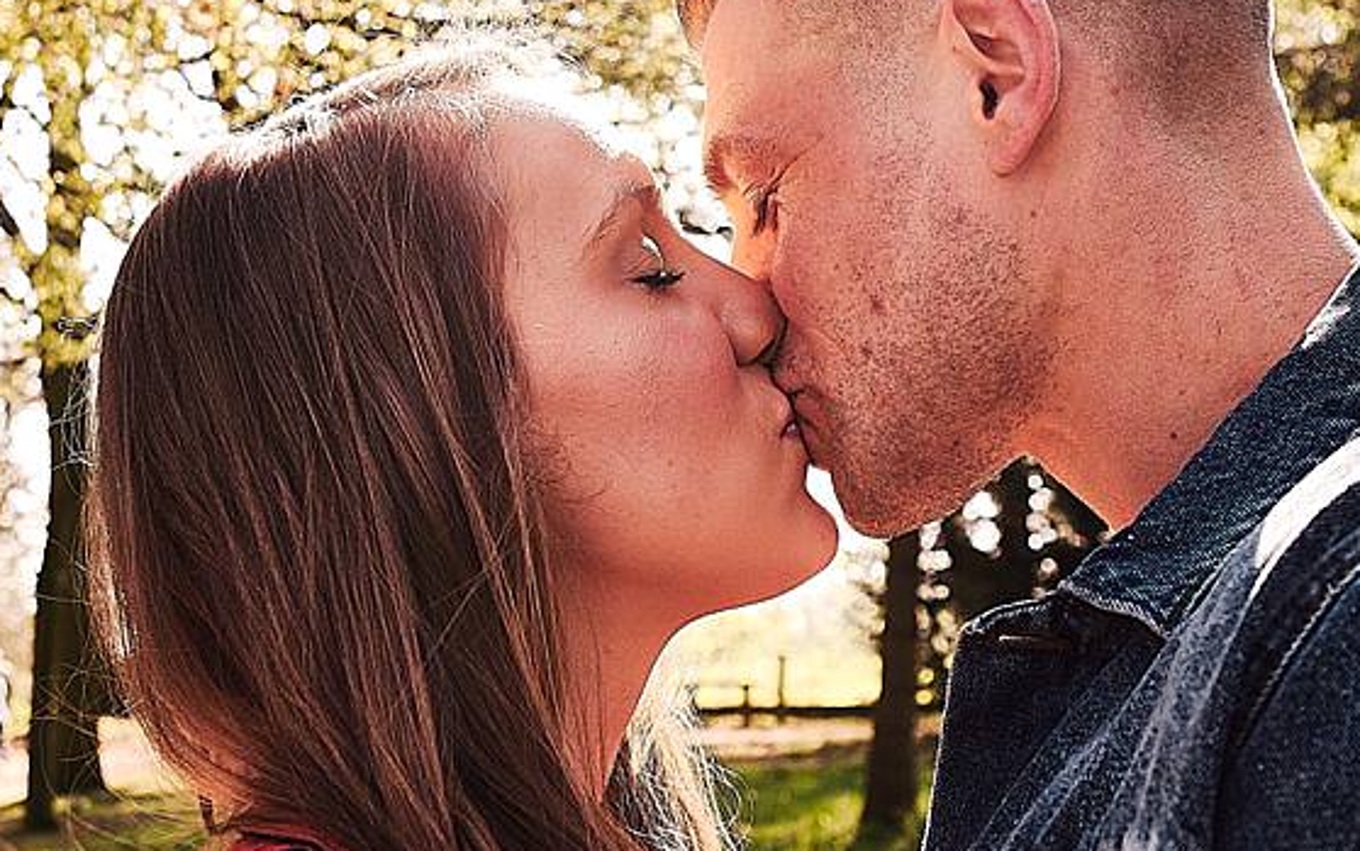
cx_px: 612
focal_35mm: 64
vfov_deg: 20.3
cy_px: 390
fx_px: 2373
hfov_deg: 32.0
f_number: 5
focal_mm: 23
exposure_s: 1/320
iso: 400
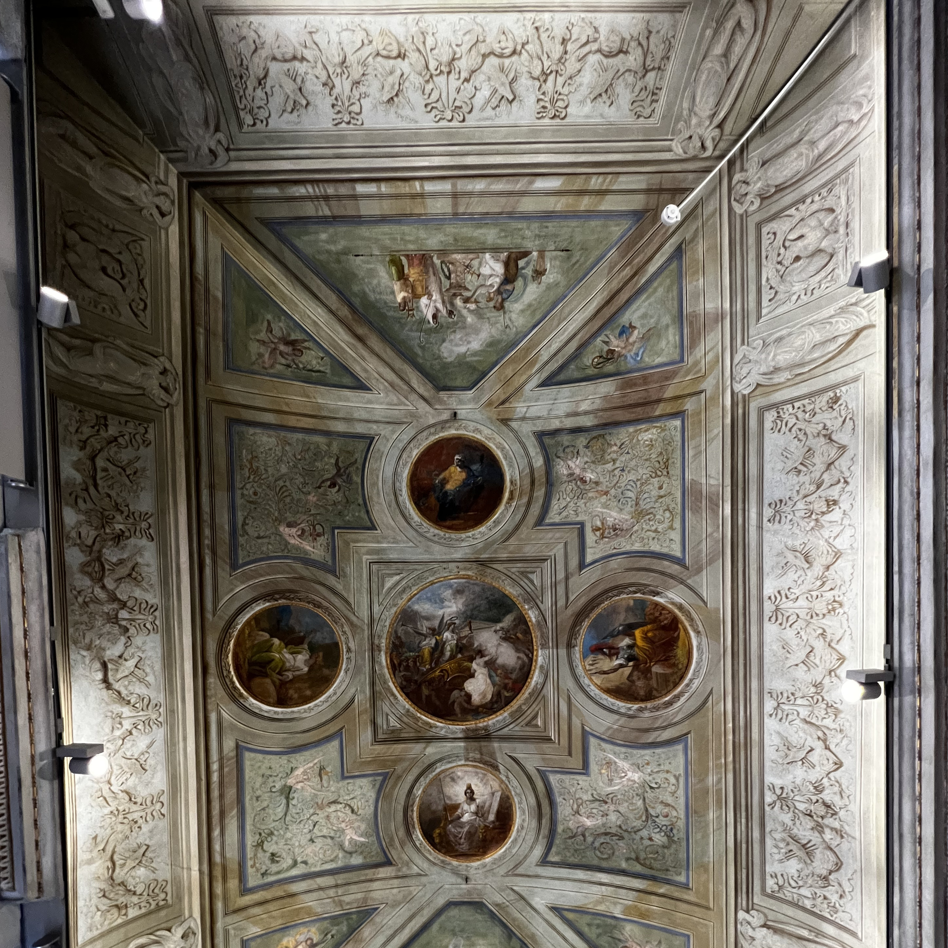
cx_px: 464
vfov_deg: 84.3
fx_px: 496
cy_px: 635
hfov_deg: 87.4
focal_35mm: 16
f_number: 1.8
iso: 640
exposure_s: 1/49
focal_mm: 1.57
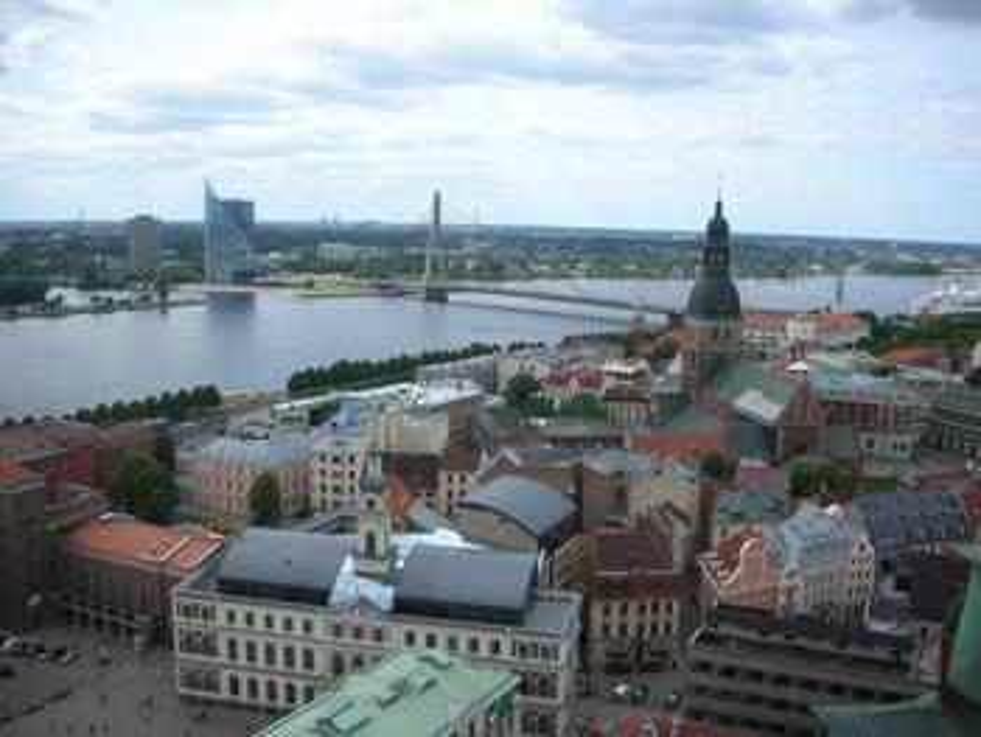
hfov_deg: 52.6
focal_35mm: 35
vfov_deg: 40.7
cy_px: 368
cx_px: 490
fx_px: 993
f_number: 8.5
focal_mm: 5.8
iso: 50
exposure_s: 1/70
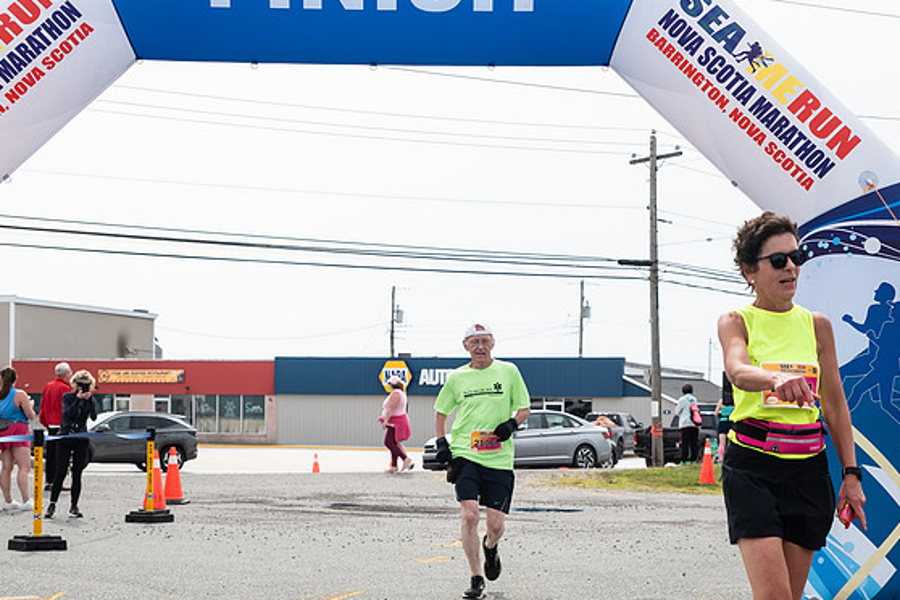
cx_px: 474
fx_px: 2000
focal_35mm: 80
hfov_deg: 25.4
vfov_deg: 17.0
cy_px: 384
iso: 800
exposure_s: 1/3200
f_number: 4
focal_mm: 56
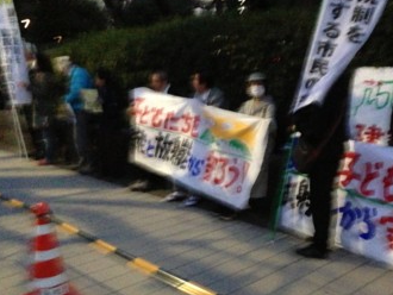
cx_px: 242
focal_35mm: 45
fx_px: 511
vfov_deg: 32.1
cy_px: 174
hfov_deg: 41.8
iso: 1250
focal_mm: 4.13
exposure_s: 1/20
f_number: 2.4
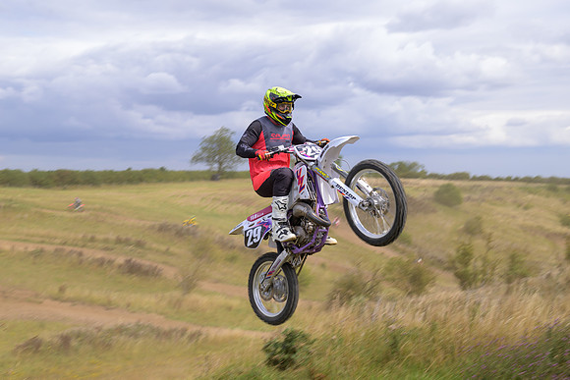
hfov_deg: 43.1
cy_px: 208
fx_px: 721
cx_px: 253
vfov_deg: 29.5
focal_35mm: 46
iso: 50
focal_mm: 40
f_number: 4
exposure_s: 1/320
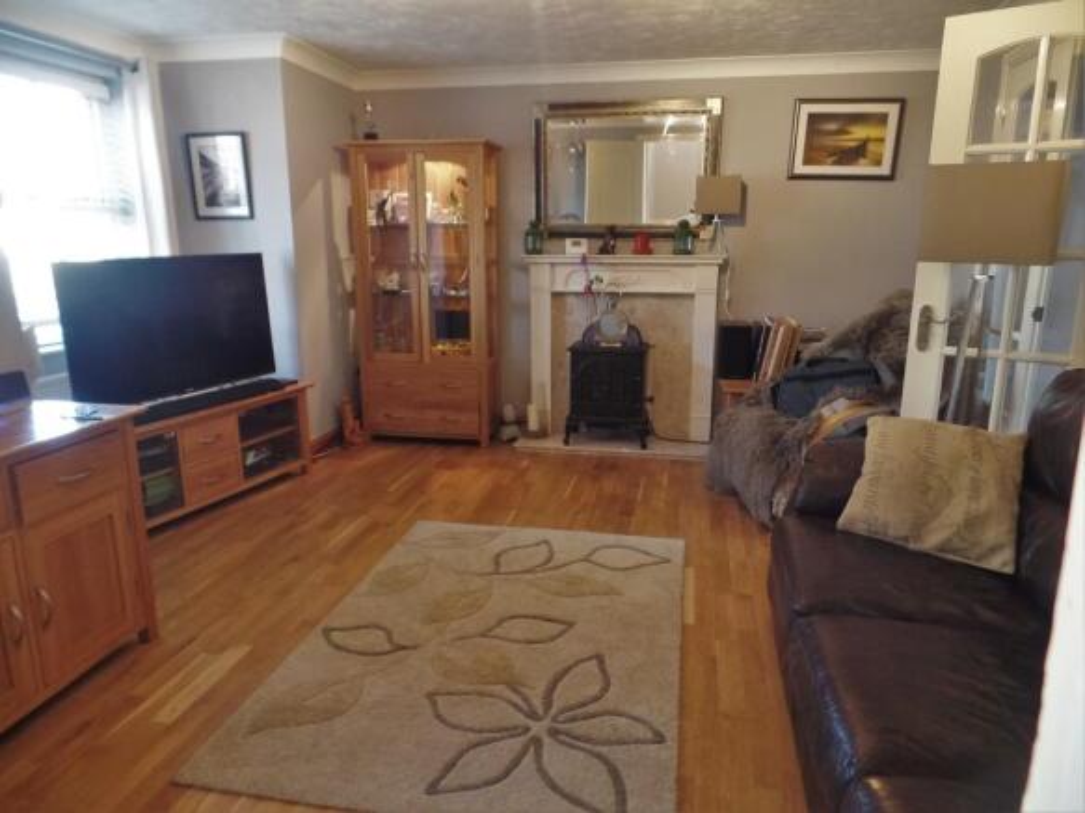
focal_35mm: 23
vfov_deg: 58.9
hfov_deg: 73.9
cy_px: 406
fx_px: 721
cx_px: 542
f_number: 2.8
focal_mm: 4.1
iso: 400
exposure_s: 1/30
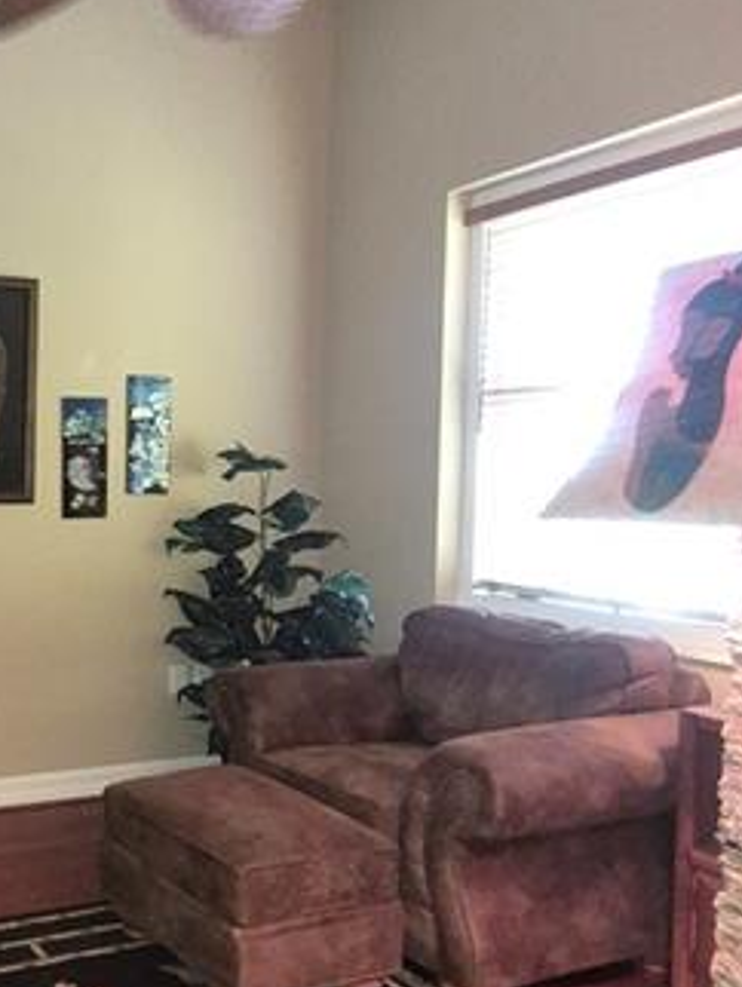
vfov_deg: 58.3
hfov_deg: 36.6
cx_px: -117
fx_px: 885
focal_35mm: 31
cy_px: 472
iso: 500
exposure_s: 1/30
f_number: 2.2
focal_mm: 1.74
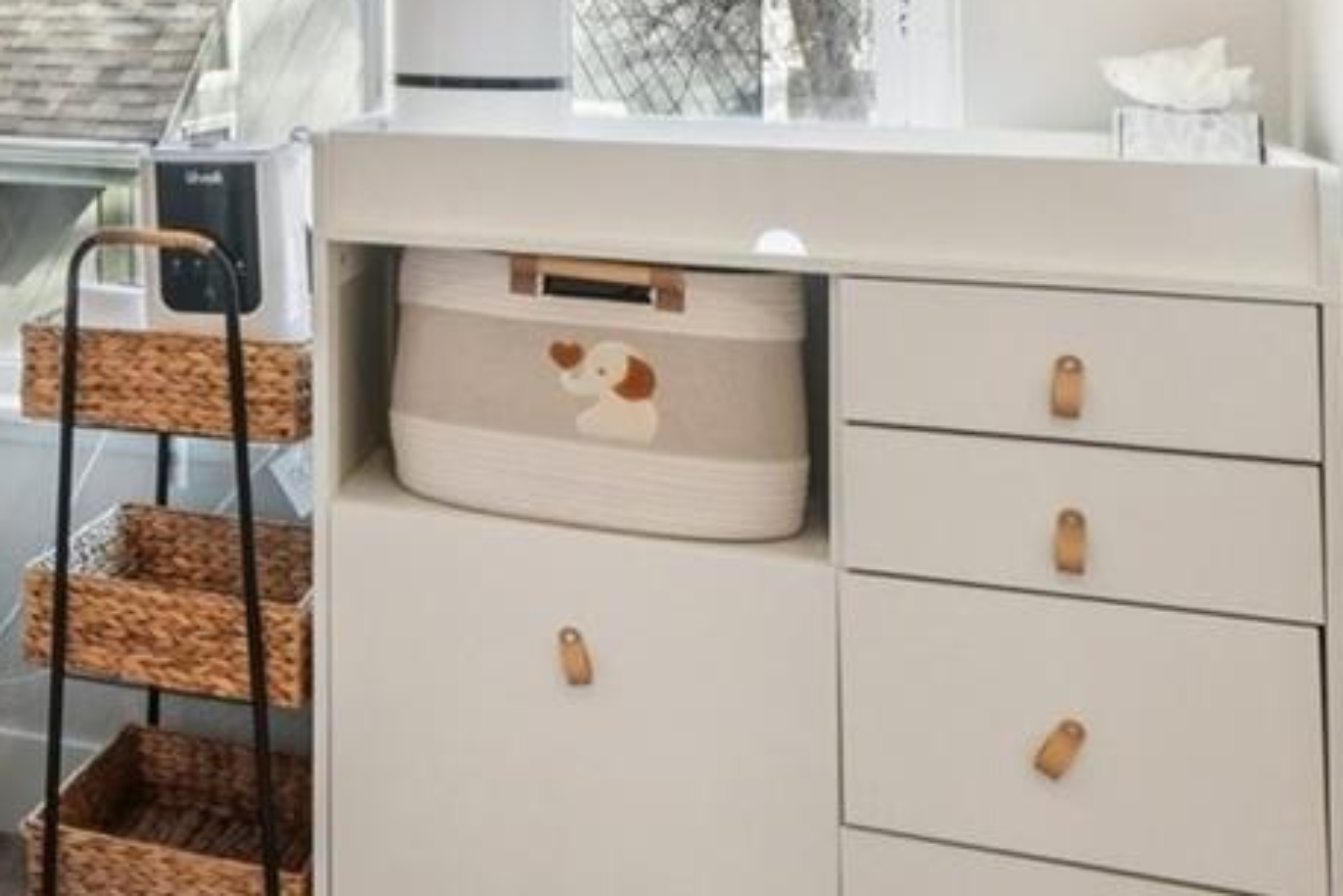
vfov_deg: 22.6
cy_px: -6
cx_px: -694
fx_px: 2155
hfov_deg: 25.5
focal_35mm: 58
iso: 400
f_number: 8
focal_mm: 11
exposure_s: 1/30
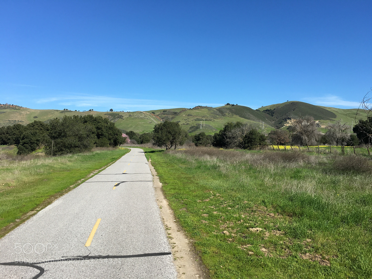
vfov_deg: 48.2
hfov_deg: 61.7
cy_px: 140
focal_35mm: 29
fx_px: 312
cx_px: 186
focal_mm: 4.15
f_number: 2.2
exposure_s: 1/1326
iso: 25
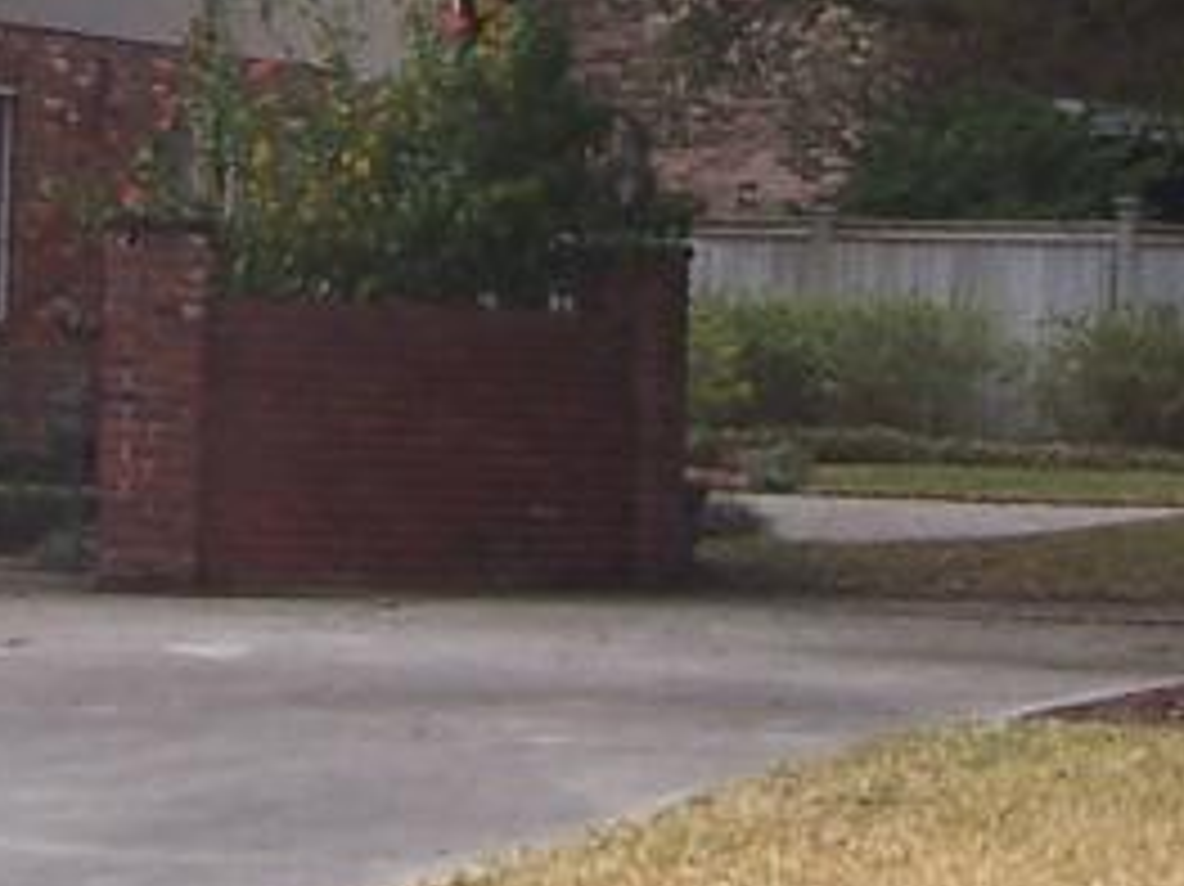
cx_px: 621
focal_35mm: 175
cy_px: -301
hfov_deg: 11.3
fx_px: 5983
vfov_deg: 8.3
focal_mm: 6
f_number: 3
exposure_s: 1/500
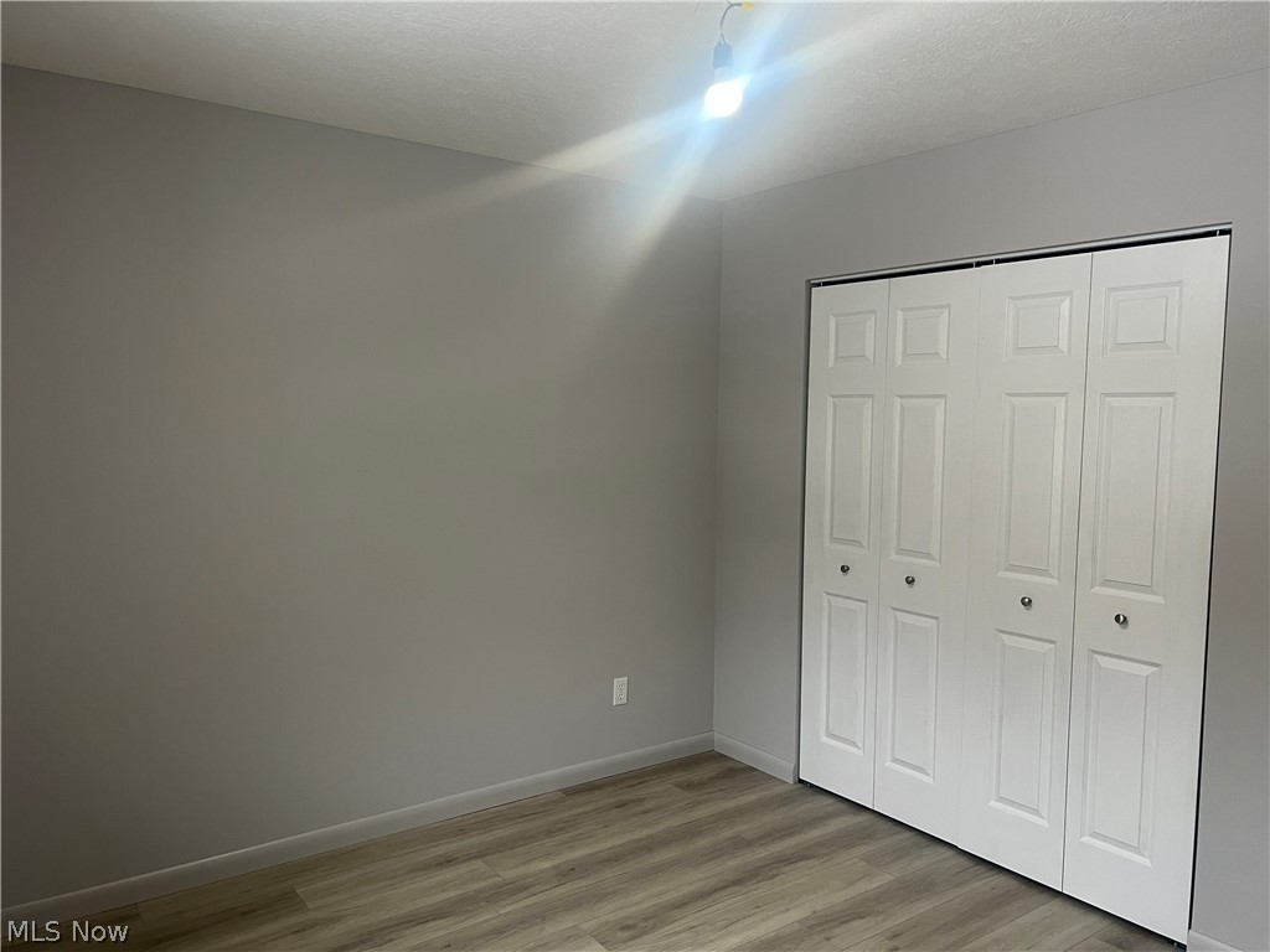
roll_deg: -0.6
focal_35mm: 26
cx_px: 635
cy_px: 476
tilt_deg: -5.5
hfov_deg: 67.3
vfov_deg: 53.1
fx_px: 954
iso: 100
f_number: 1.5
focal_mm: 5.7
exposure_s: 1/60
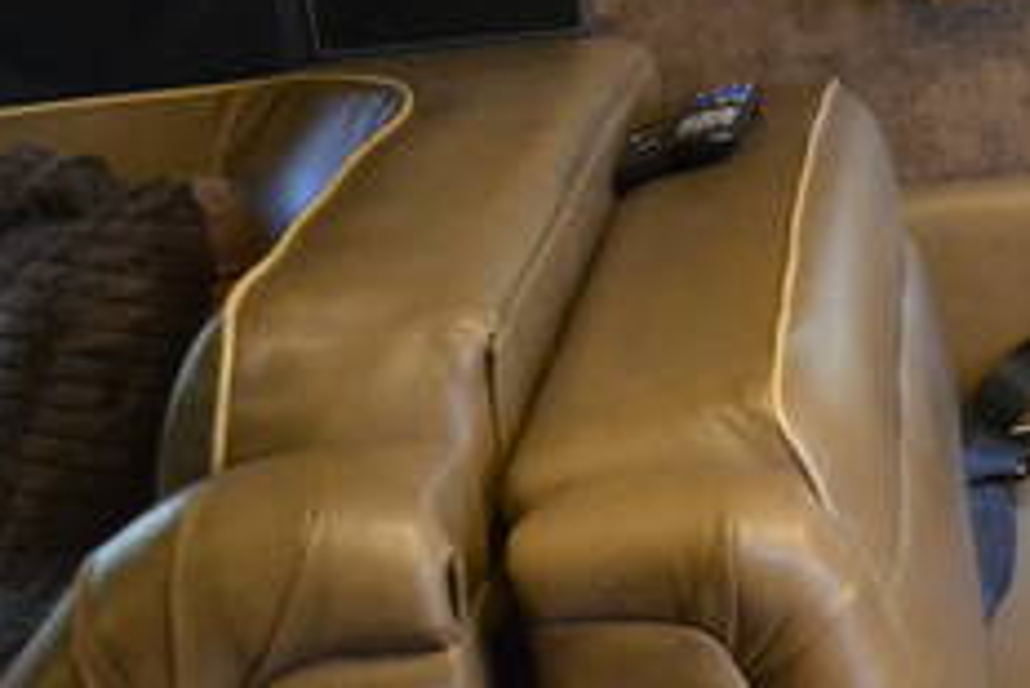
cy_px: 202
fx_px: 2662
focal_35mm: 93
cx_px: 1549
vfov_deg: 14.7
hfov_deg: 19.2
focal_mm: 18
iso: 3200
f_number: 3.5
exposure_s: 1/30
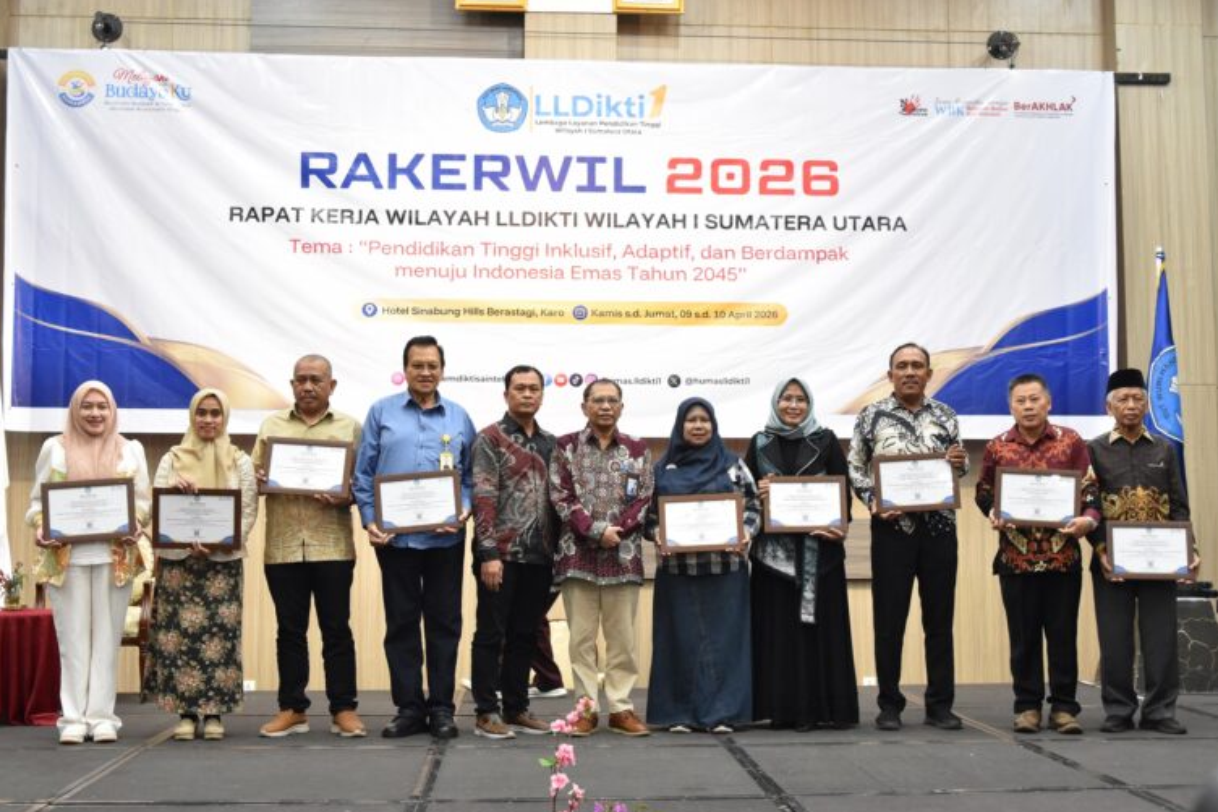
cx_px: 620
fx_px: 1607
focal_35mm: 48
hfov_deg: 41.5
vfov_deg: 28.3
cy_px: 408
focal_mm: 31
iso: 2000
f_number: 5.6
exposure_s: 1/50
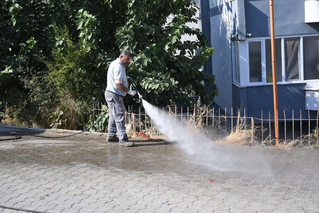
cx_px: 160
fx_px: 532
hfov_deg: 33.4
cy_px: 106
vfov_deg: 22.6
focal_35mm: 60
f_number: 4.5
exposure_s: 1/2000
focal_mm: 40
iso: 450
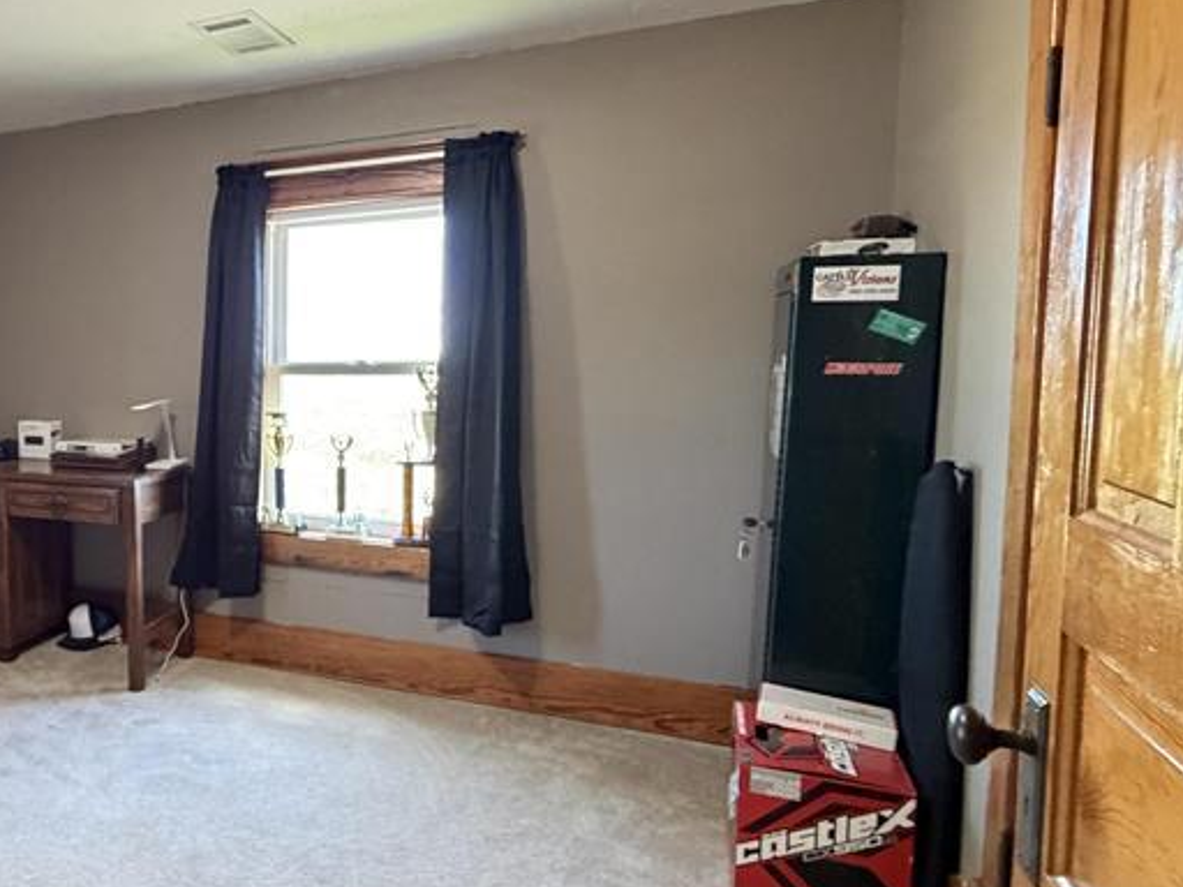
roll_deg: +0.3
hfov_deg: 54.0
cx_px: 85
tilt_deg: -6.0
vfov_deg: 49.7
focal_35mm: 28
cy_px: 432
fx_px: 957
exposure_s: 1/60
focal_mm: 2.22
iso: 640
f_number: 2.2
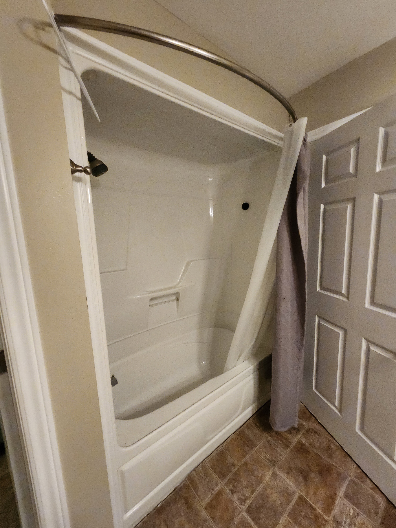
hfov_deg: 89.9
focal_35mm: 13
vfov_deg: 106.2
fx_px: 198
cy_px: 264
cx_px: 198
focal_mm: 1.74
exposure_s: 1/24
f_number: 2.2
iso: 640
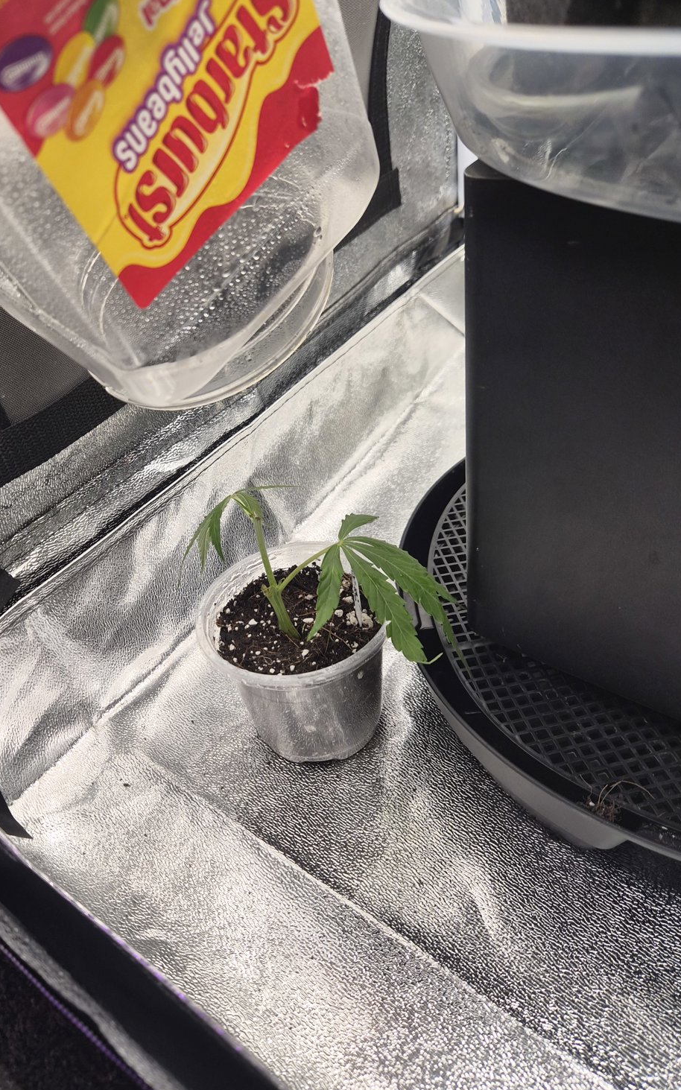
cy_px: 545
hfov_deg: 49.0
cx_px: 274
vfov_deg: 72.6
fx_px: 743
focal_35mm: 25
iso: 80
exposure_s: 1/602
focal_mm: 5.4
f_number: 1.8
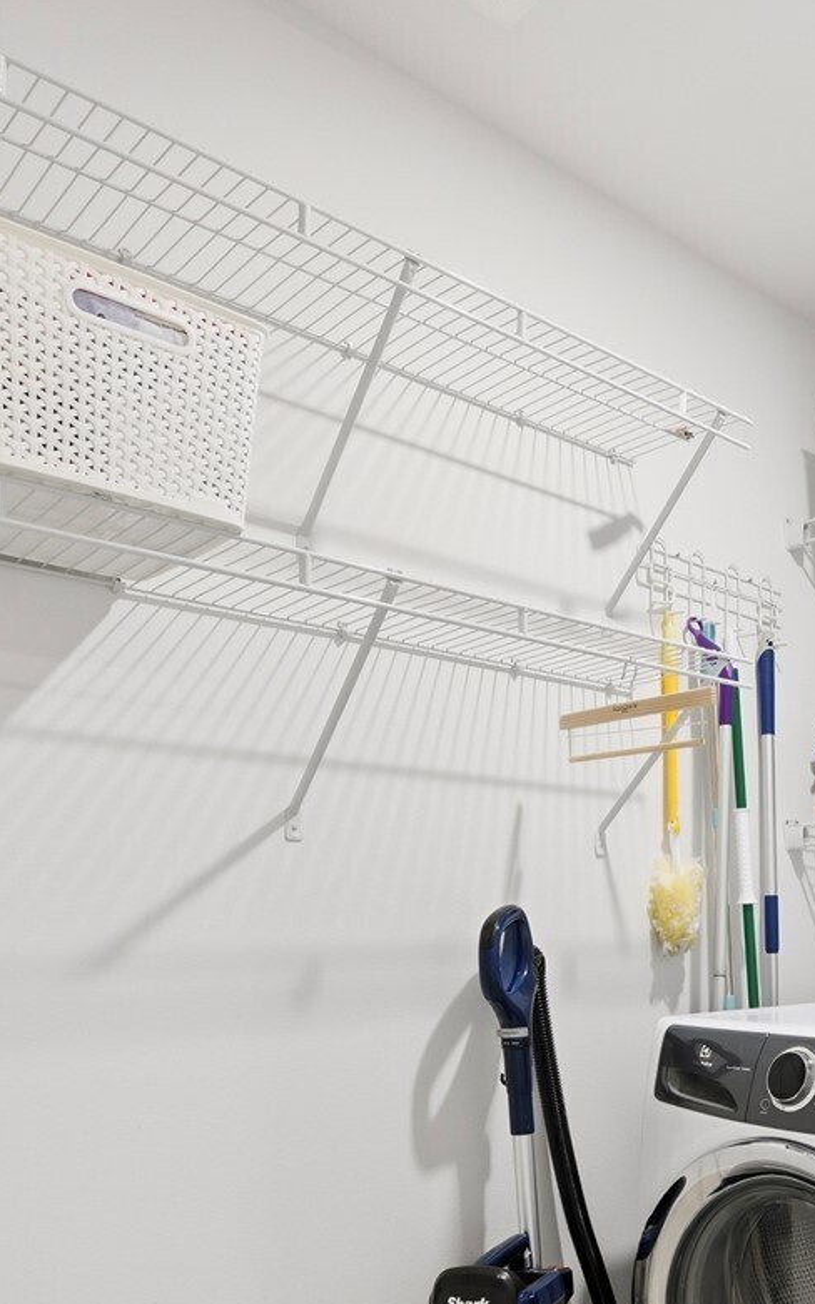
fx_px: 1102
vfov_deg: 59.2
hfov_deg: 37.7
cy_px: 911
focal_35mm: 31
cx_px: 746
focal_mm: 14
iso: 200
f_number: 8
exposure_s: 1/60
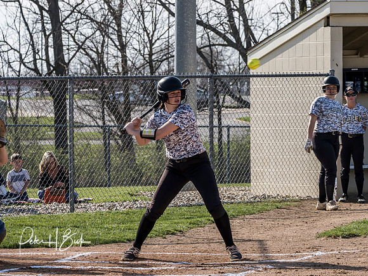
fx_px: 2466
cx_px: 184
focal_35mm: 232
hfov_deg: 8.5
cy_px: 138
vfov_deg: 6.4
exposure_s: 1/1250
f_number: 6.3
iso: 400
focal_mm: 116
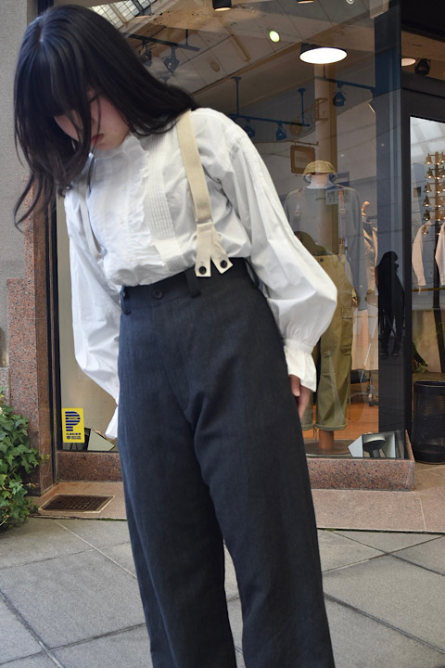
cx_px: 222
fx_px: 723
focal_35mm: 39
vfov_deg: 49.6
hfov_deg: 34.2
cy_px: 334
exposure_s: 1/160
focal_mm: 26
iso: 400
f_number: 6.3
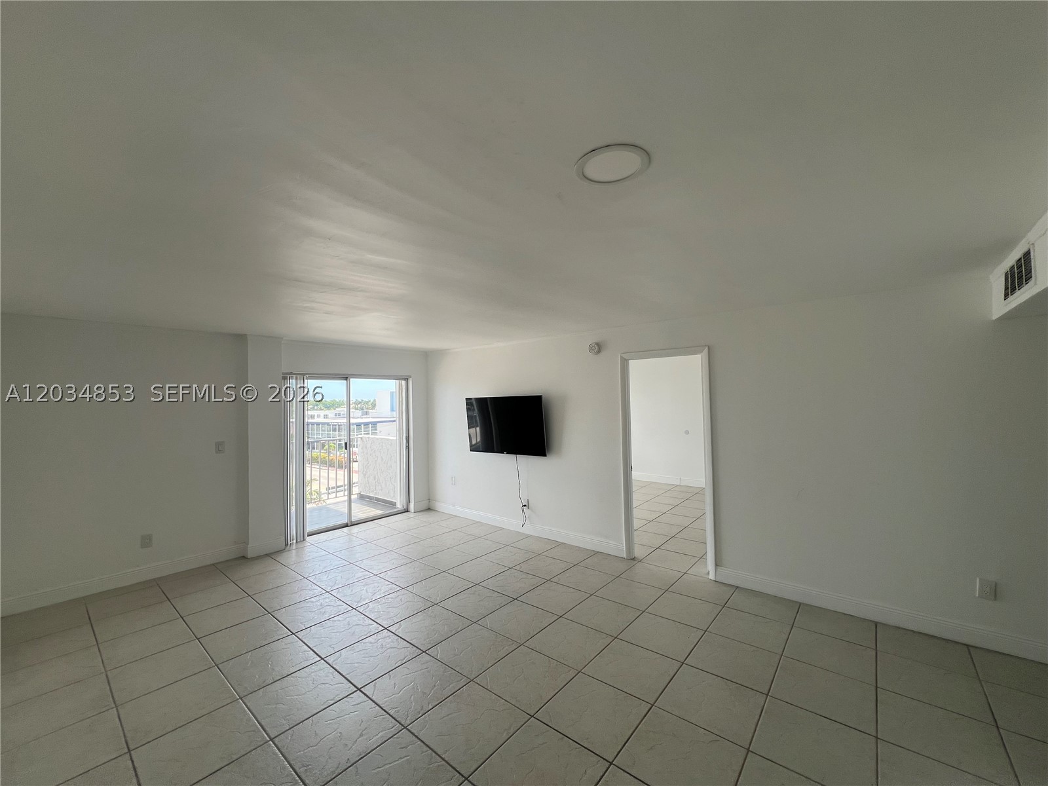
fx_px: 394
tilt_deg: +0.4
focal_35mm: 13
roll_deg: +0.0
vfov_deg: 89.9
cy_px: 393
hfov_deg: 106.2
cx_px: 524
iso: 32
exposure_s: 1/254
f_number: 1.8
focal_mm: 1.57
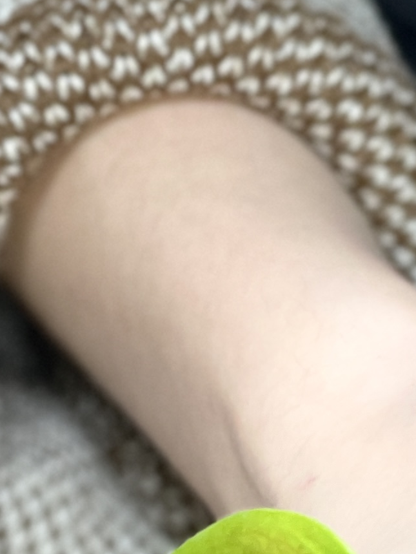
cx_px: 692
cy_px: 694
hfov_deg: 4.9
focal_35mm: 300
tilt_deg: -36.0
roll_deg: +1.8
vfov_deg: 6.6
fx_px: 4807
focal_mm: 7.5
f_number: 2.2
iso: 160
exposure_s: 1/50
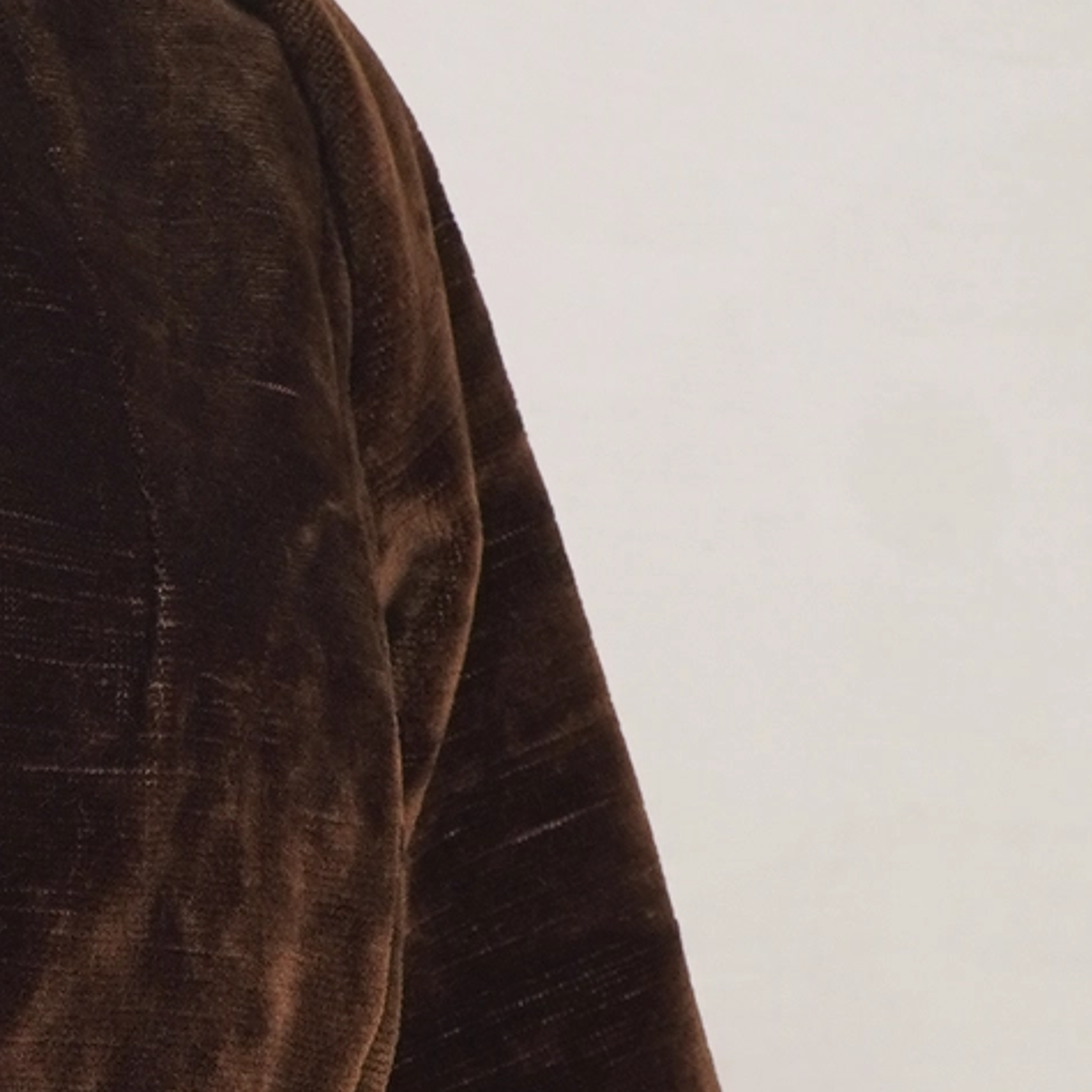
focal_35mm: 248
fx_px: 8851
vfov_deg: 6.9
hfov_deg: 6.9
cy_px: 1838
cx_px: -684
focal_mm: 32
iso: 320
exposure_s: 1/20
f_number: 7.1
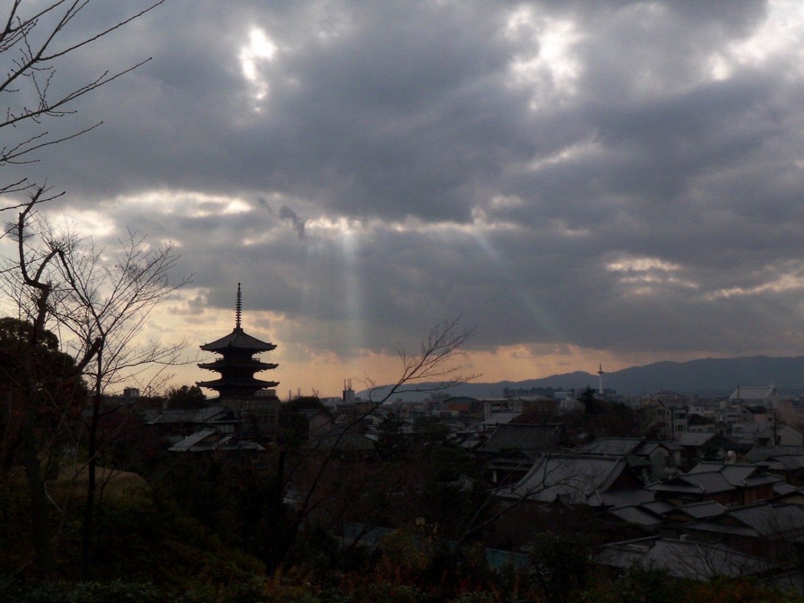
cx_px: 402
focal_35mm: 39
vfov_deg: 36.8
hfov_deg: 47.9
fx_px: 906
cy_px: 302
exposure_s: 1/320
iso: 50
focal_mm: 6.4
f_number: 7.1
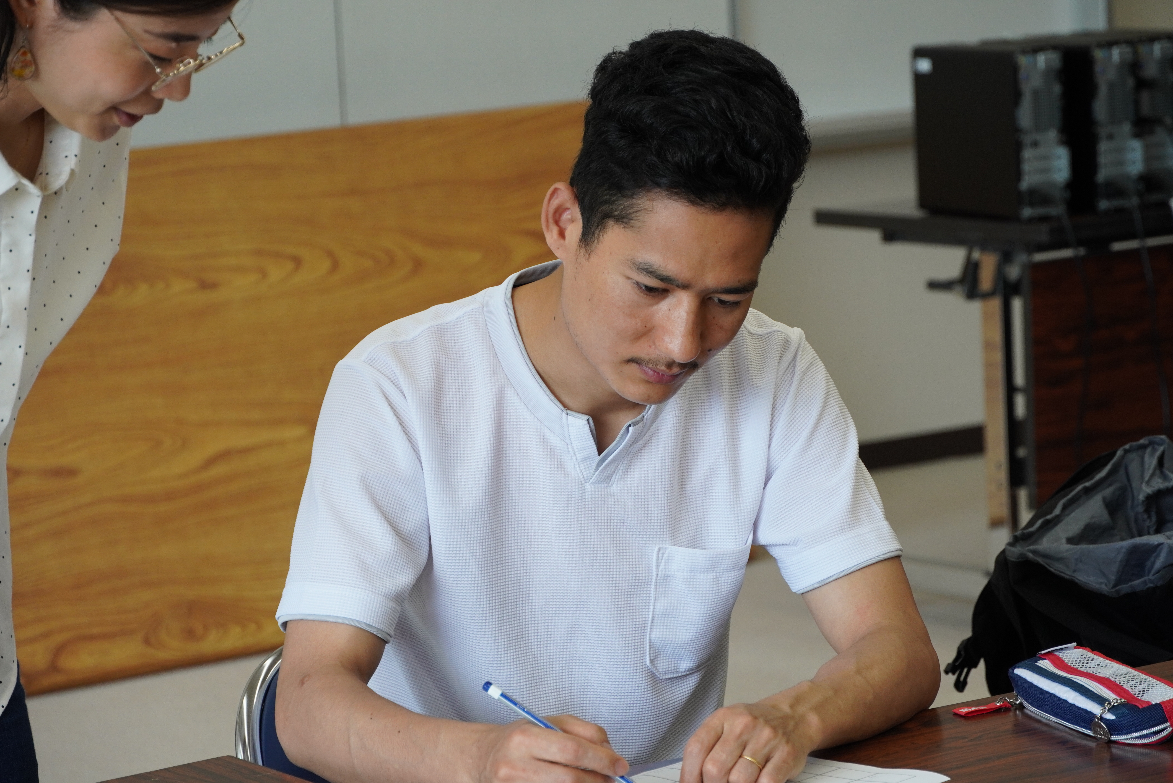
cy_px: 392
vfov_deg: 10.6
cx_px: 586
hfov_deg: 15.9
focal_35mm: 129
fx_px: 4205
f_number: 5.6
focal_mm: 86
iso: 640
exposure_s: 1/160
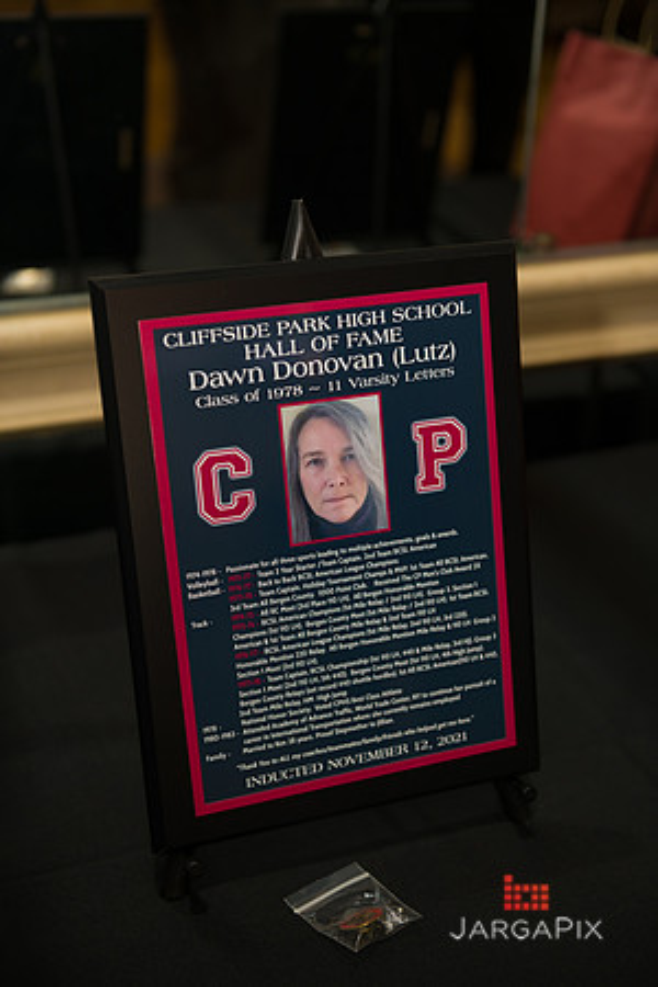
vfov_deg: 41.1
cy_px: 494
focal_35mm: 48
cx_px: 329
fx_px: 1316
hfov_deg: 28.1
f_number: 3.2
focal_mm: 48
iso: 400
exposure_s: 1/200
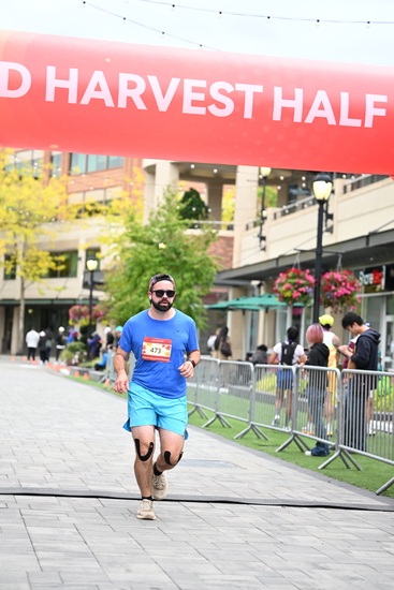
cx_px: 197
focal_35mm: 78
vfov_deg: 26.0
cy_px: 295
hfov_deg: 17.5
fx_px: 1280
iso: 640
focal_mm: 78
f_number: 2.8
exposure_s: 1/1600
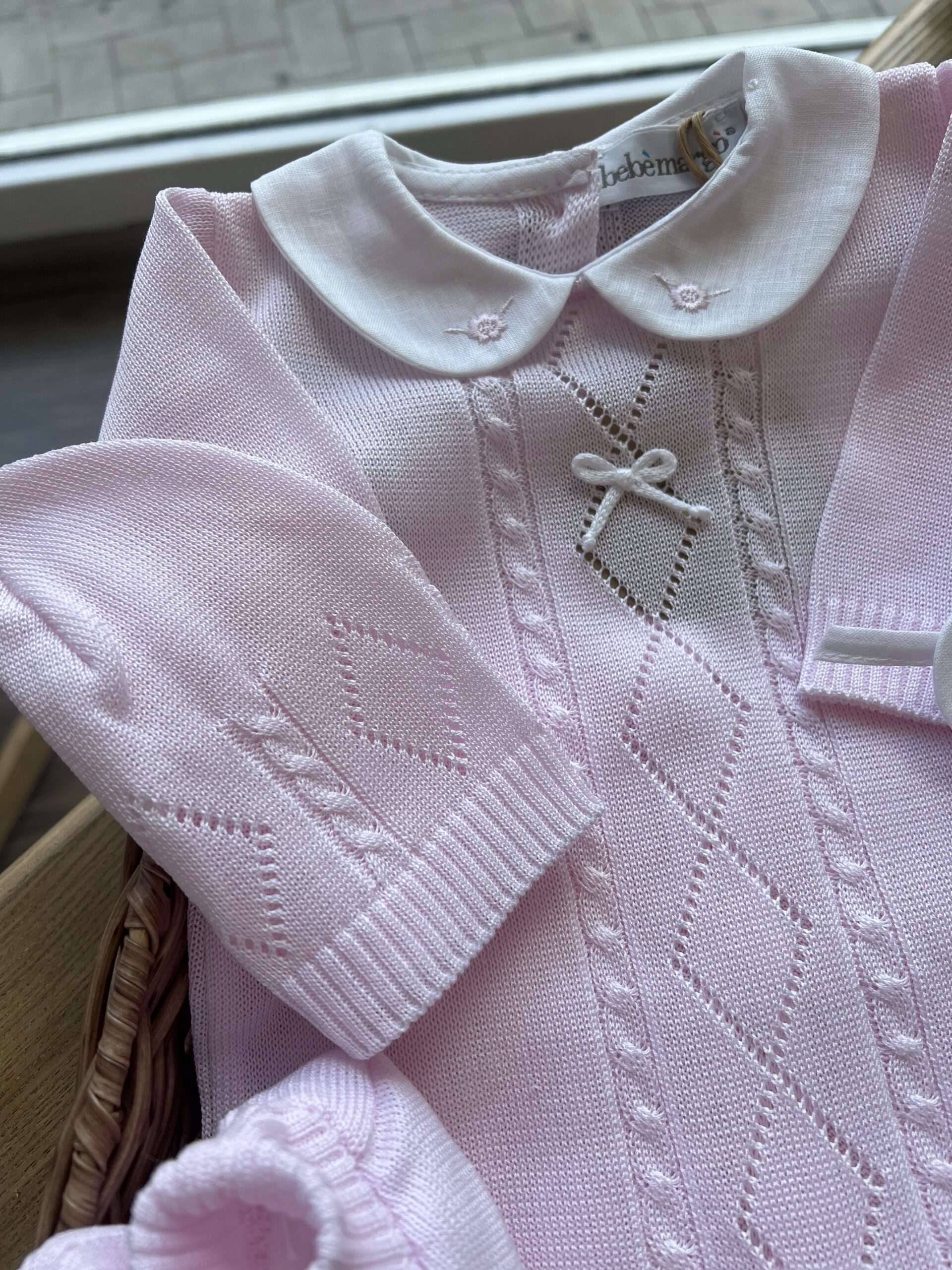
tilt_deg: -69.5
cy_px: 635
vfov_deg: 67.3
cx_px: 476
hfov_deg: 53.1
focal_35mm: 26
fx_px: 953
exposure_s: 1/604
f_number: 1.5
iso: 50
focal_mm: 5.7
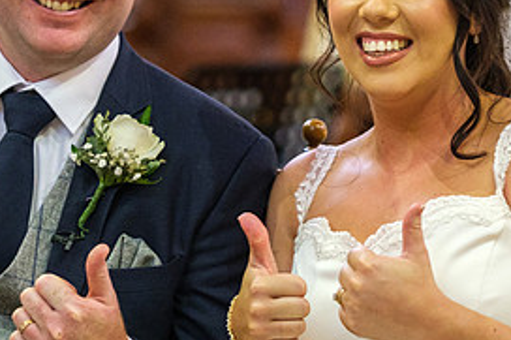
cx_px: 341
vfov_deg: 3.9
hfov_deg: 5.8
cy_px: -1
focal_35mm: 356
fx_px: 5050
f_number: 2
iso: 1600
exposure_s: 1/160
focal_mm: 90
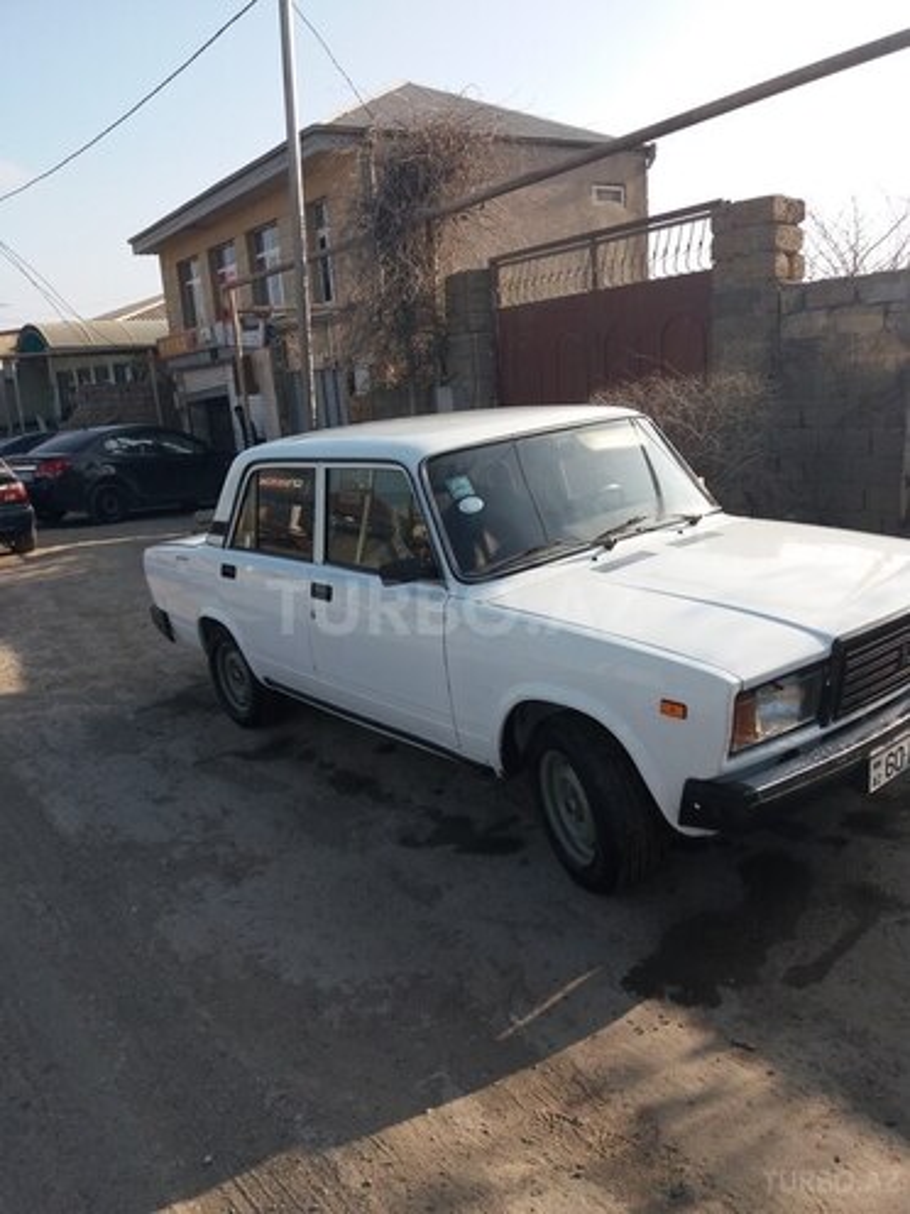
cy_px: 607
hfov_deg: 49.7
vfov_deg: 63.4
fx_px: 981
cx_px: 455
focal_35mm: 28
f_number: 1.9
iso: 64
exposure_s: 1/1018
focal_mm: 3.7
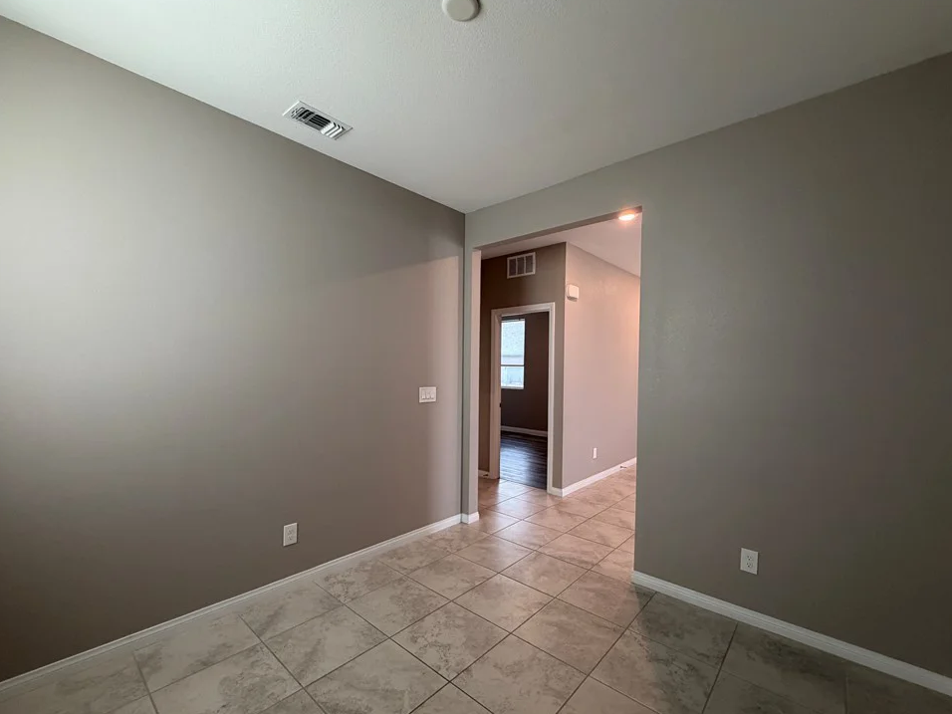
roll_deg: -0.6
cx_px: 491
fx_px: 413
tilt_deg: -1.3
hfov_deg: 98.1
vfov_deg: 81.7
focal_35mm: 15
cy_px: 375
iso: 320
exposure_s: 1/120
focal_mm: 2.22
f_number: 2.2
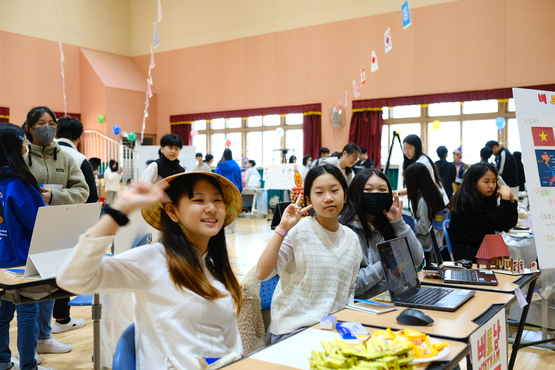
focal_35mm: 35
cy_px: 185
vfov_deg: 37.9
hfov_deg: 54.4
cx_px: 278
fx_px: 540
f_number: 2.5
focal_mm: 23
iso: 200
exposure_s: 1/40
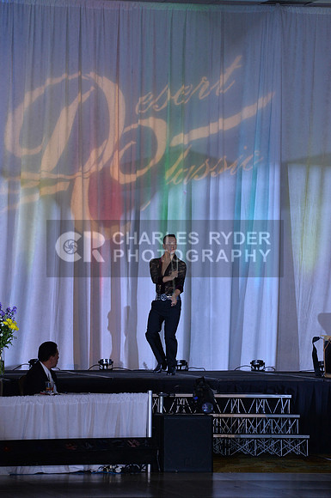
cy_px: 249
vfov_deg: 10.3
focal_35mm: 200
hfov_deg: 6.8
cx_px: 166
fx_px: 2766
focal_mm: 200
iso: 2000
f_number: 5.6
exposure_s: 1/250
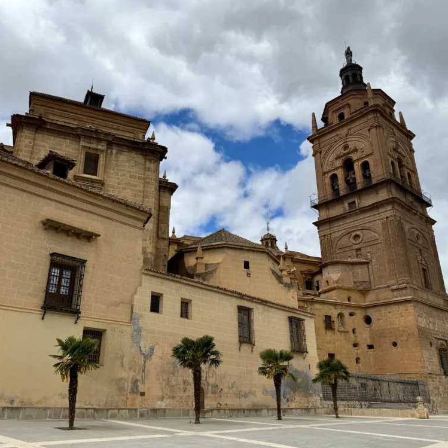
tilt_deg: +23.6
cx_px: 199
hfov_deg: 55.5
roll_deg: -0.2
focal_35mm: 29
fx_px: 425
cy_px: 225
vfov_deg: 55.6
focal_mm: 6.76
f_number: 1.78
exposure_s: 1/7353
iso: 80
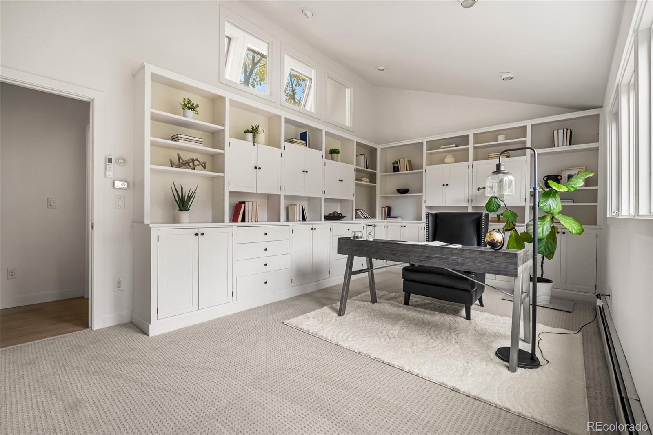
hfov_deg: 96.7
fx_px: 290
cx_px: 326
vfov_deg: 73.7
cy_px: 218
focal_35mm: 16
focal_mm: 16
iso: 400
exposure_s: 1/8
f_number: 4
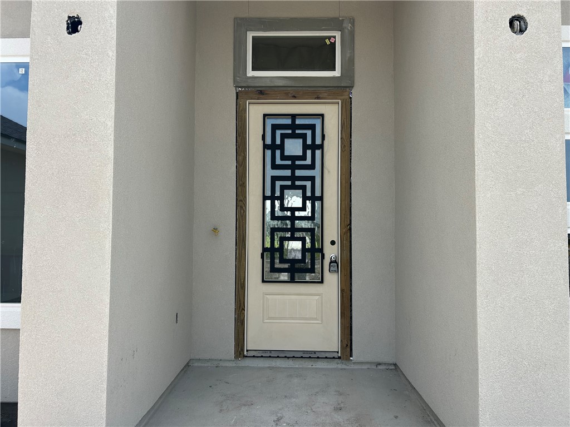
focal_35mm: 26
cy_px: 214
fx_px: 428
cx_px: 285
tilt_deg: +3.5
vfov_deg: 53.1
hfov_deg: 67.3
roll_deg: -0.4
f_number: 1.5
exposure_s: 1/2252
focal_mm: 5.7
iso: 50
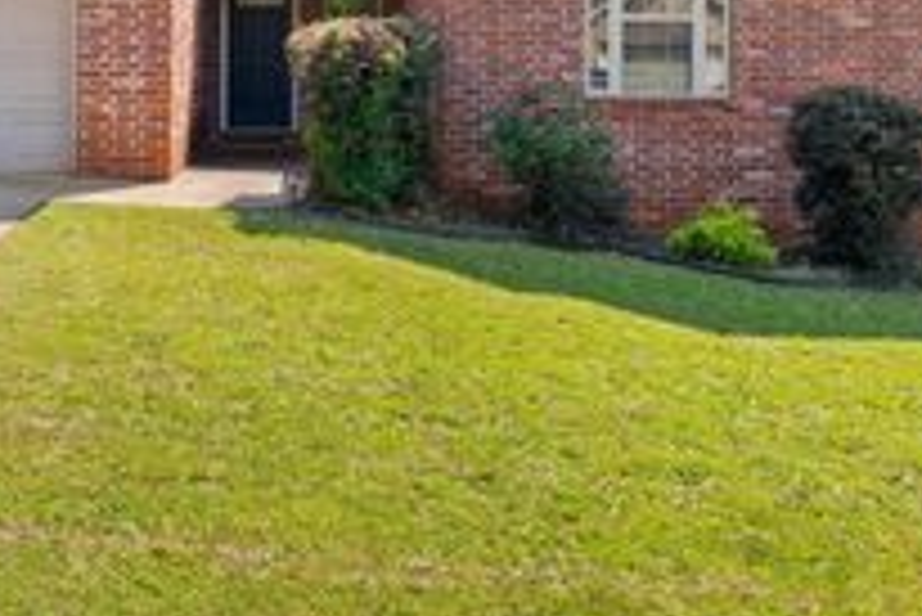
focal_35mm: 41
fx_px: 1040
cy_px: 2
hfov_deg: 47.1
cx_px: 315
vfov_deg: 30.7
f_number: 9
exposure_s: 1/60
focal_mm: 11.1
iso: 200
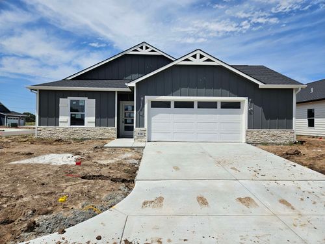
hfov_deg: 73.9
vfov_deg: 58.9
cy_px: 122
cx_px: 162
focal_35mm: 23
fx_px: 216
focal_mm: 5.4
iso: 25
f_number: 1.8
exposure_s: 1/3892
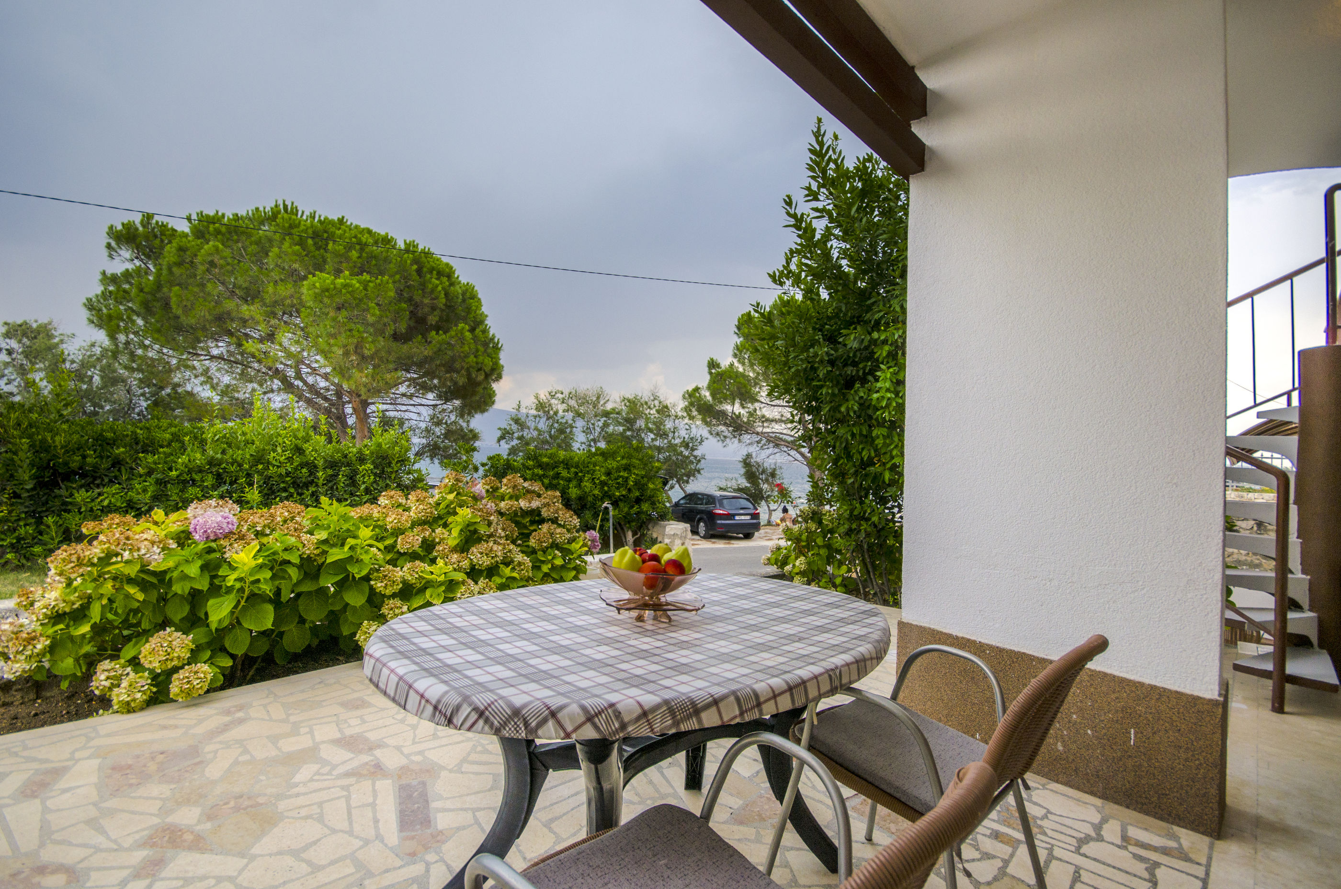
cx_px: 670
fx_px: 558
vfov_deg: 77.1
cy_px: 444
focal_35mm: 15
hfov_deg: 100.5
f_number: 8
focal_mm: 10
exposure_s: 1/250
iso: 100
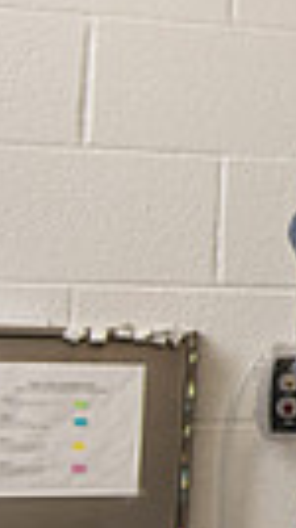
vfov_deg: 14.8
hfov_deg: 6.9
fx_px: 2031
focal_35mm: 145
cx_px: 1081
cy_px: 179
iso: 160
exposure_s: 1/100
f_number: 4
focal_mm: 32
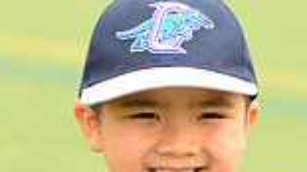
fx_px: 5907
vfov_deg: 1.7
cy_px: 254
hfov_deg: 3.0
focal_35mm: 726
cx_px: 111
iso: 250
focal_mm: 185
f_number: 8
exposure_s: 1/200
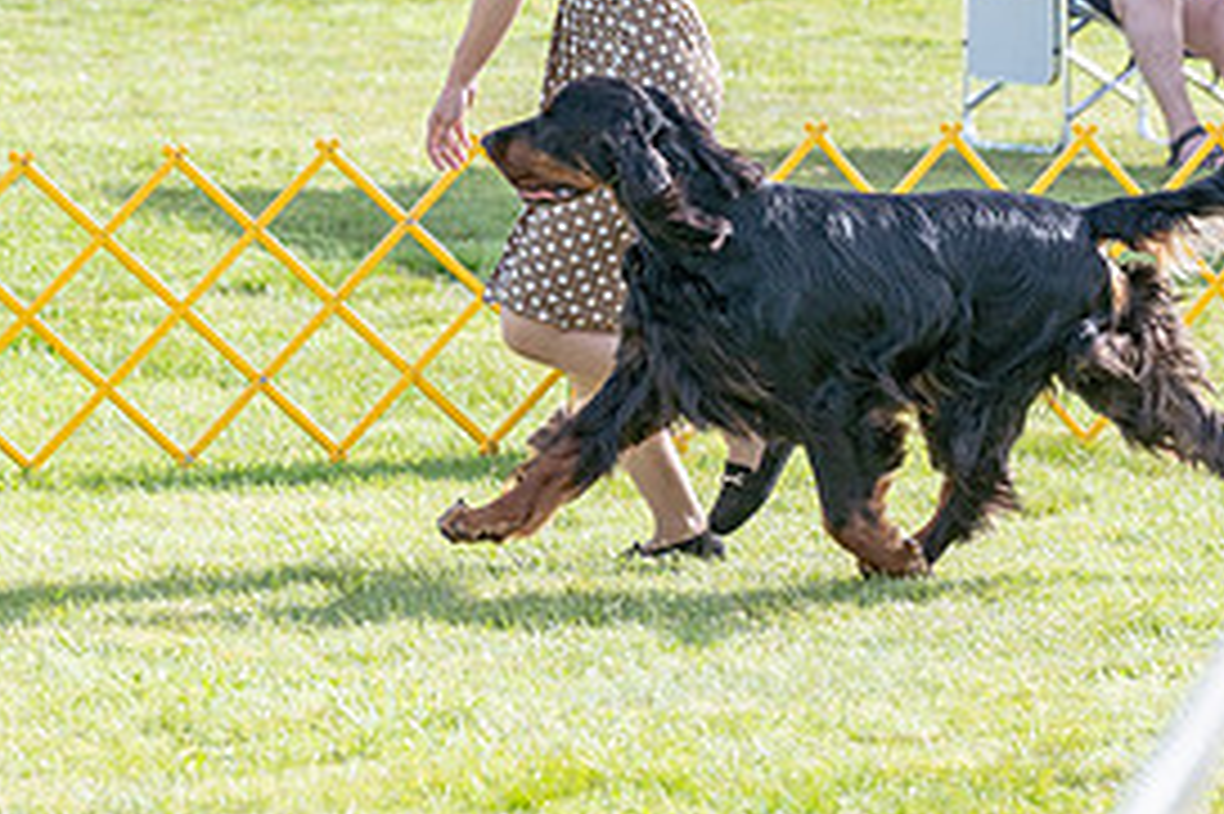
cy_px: 11
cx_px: 662
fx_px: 11247
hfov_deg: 6.2
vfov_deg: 4.1
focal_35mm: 331
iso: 500
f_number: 5.6
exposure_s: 1/1250
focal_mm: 155
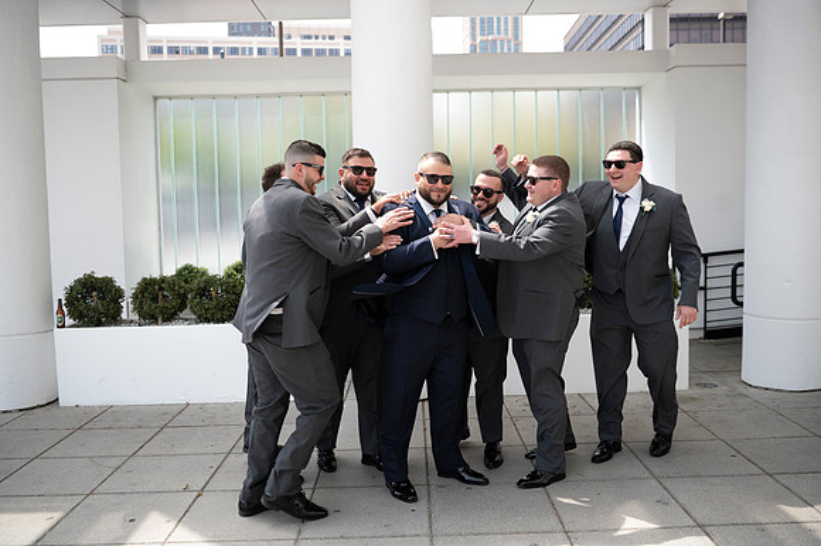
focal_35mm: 32
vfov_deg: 41.1
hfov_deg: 58.7
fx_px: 729
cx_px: 410
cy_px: 273
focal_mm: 32
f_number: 2.8
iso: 50
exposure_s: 1/250
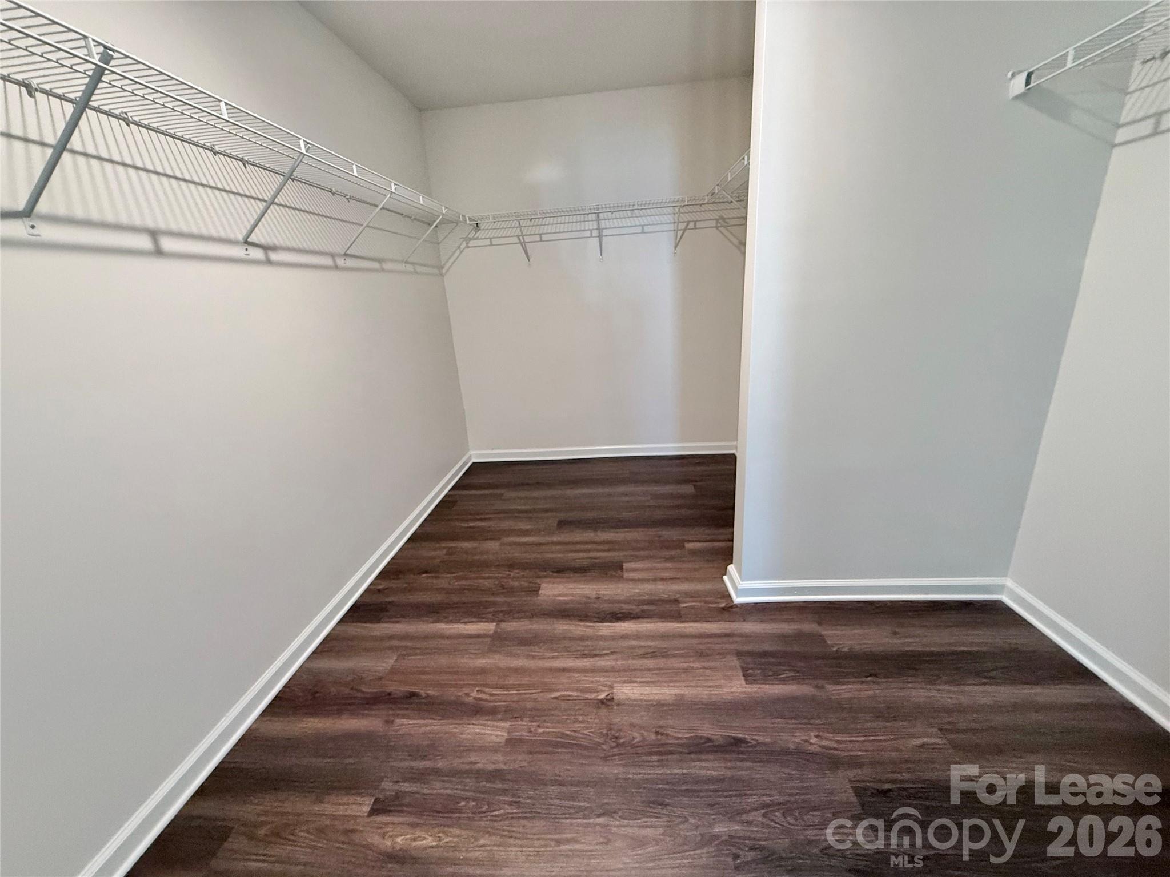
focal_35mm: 14
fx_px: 473
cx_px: 585
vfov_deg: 85.7
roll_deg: +4.7
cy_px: 438
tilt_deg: -16.3
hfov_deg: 102.1
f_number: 2.2
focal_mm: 2.22
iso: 500
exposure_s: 1/60
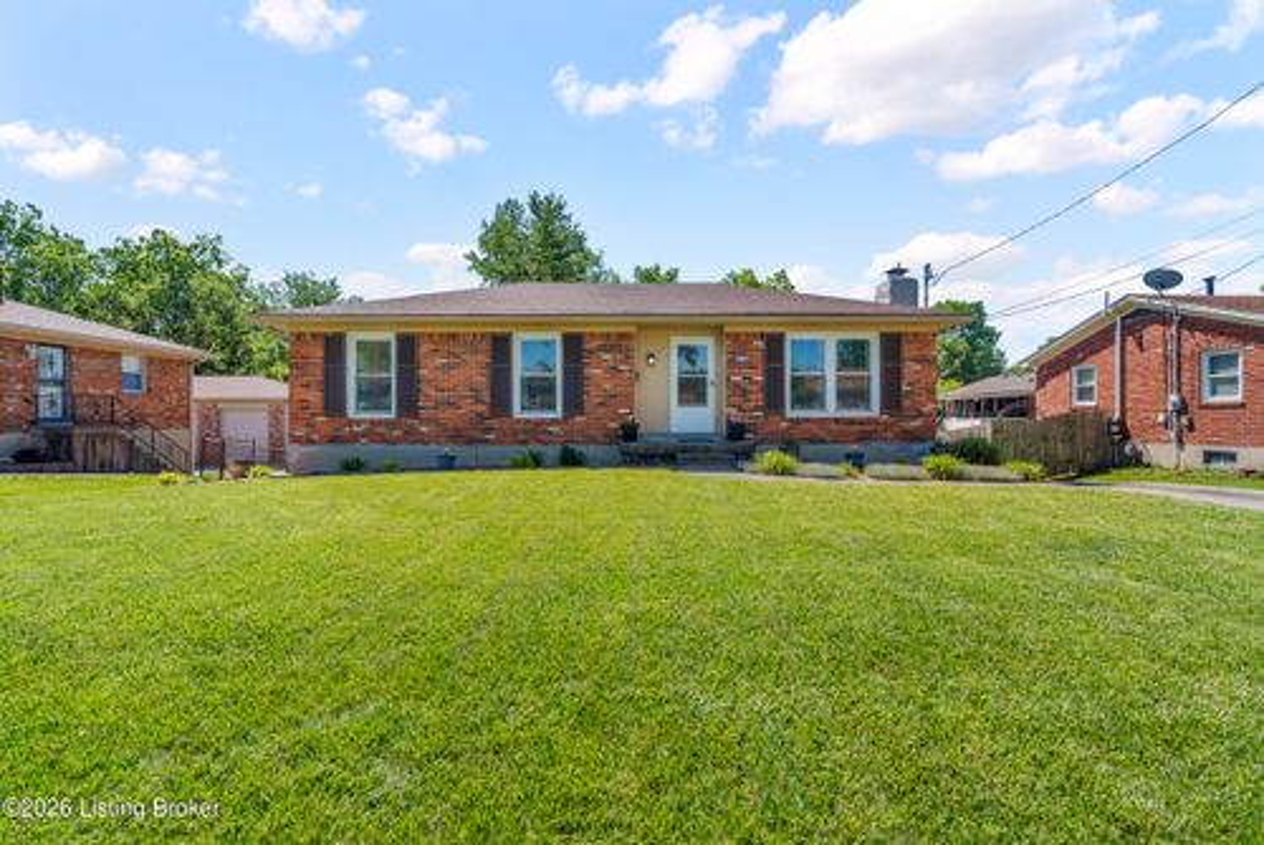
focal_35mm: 16
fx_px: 562
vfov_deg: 73.8
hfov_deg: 96.7
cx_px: 632
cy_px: 422
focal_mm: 16
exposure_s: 1/500
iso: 400
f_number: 11
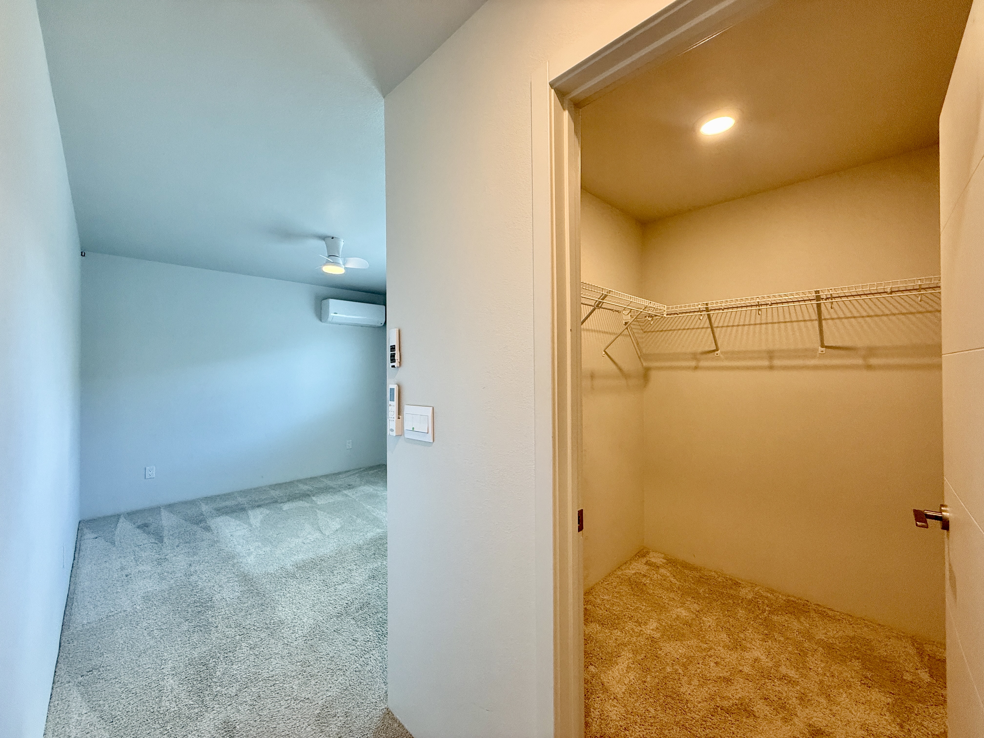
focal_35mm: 14
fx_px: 398
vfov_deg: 85.7
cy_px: 369
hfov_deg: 102.1
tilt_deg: +0.8
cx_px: 492
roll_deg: -0.3
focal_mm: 2.22
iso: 250
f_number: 2.2
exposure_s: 1/120
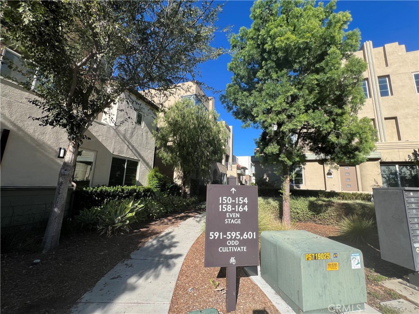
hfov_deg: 106.2
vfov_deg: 89.9
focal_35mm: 13
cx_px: 210
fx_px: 157
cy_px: 157
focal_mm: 1.57
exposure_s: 1/968
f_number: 1.8
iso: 32
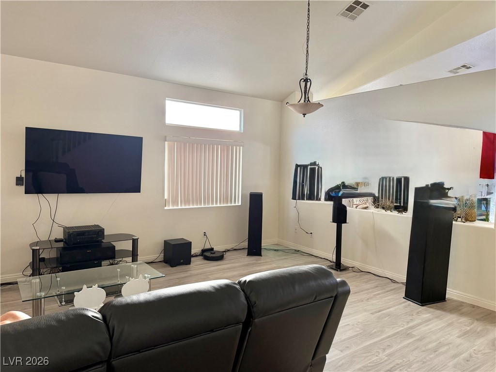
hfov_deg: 71.6
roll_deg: -1.3
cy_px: 186
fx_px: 344
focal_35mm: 24
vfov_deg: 56.8
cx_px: 248
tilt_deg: -2.3
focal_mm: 6.76
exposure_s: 1/60
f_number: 1.78
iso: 160
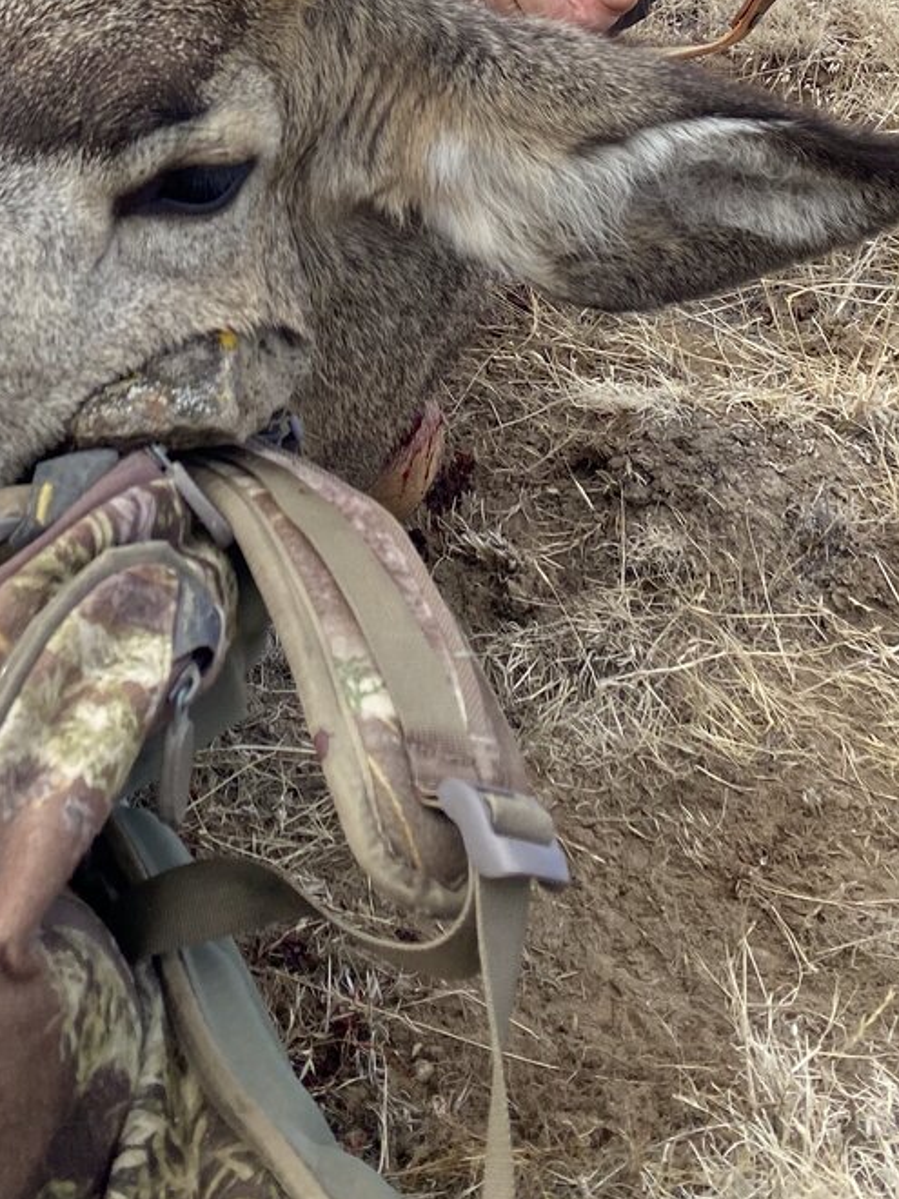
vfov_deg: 27.1
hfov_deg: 22.9
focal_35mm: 63
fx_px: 2182
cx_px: 145
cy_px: -238
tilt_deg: -2.2
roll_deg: -4.7
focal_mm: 4.25
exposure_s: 1/2183
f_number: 1.8
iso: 32
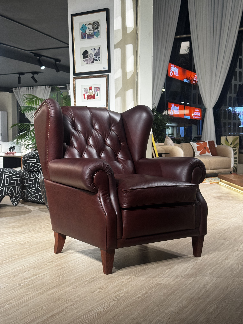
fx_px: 449
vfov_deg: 39.7
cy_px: 162
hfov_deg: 30.3
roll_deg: -0.1
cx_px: 122
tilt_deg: -1.9
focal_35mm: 48
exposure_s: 1/50
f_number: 1.78
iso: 125
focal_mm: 6.76
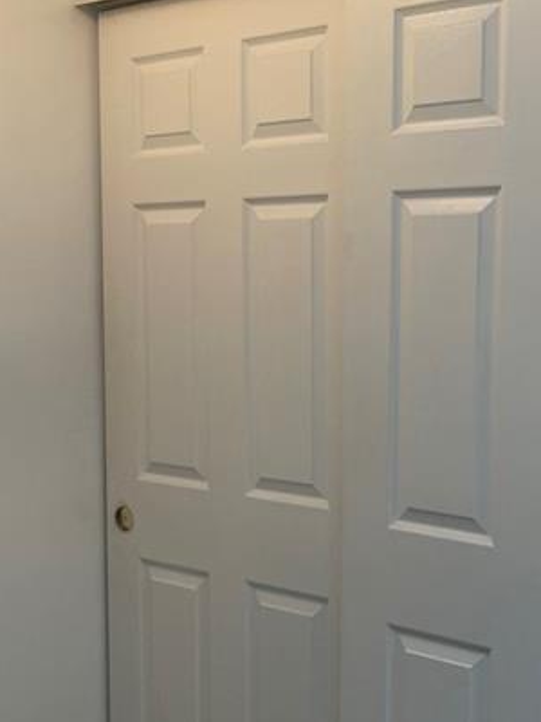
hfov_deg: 29.8
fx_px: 1000
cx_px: 400
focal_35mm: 48
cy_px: 372
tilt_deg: -4.2
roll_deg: -1.2
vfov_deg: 39.7
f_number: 1.6
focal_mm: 5.1
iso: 125
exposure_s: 1/120
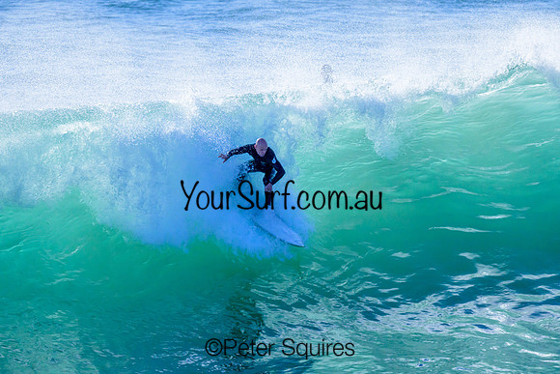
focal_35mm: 800
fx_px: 12447
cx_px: 280
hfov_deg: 2.6
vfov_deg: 1.7
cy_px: 187
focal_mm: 800
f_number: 6.3
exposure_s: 1/2000
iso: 2800
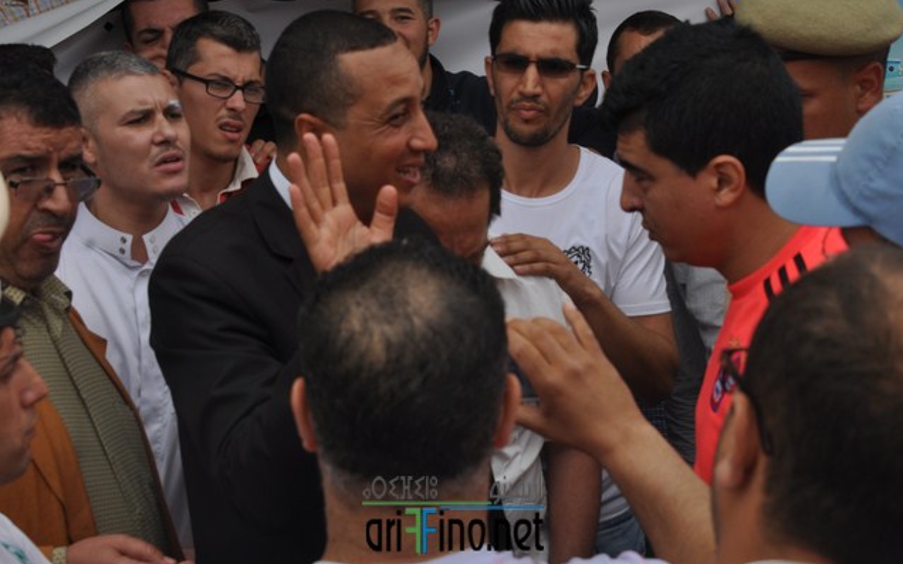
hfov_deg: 24.5
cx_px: 453
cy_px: 286
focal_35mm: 85
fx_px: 2079
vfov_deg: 15.4
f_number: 9
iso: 200
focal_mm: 55
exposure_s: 1/320
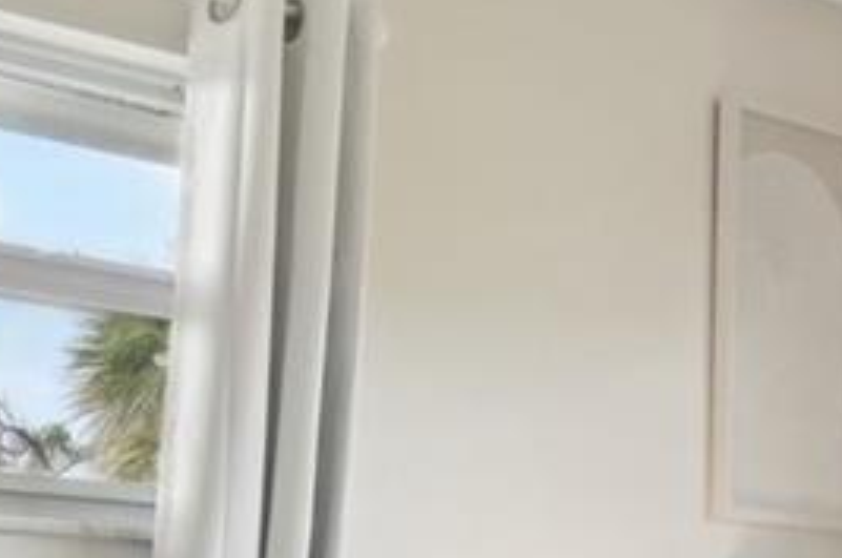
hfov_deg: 24.0
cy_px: 701
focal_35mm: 84
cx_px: 205
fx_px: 1961
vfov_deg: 15.5
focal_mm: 14
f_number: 8
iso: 400
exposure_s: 1/100
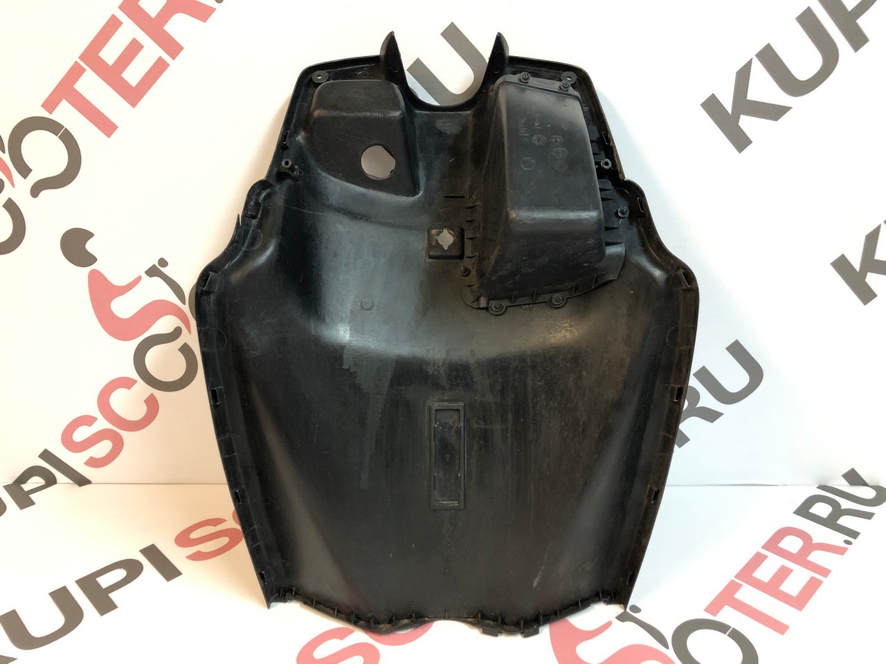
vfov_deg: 49.7
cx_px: 443
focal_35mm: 28
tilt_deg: -22.6
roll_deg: -0.5
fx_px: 717
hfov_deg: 63.4
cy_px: 332
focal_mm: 3.99
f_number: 1.8
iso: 100
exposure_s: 1/17
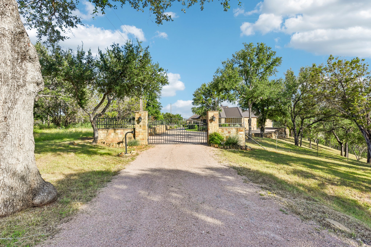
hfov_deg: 84.0
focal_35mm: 20
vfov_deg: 61.9
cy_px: 124
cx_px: 186
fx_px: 206
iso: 100
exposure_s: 1/250
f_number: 8
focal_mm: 20
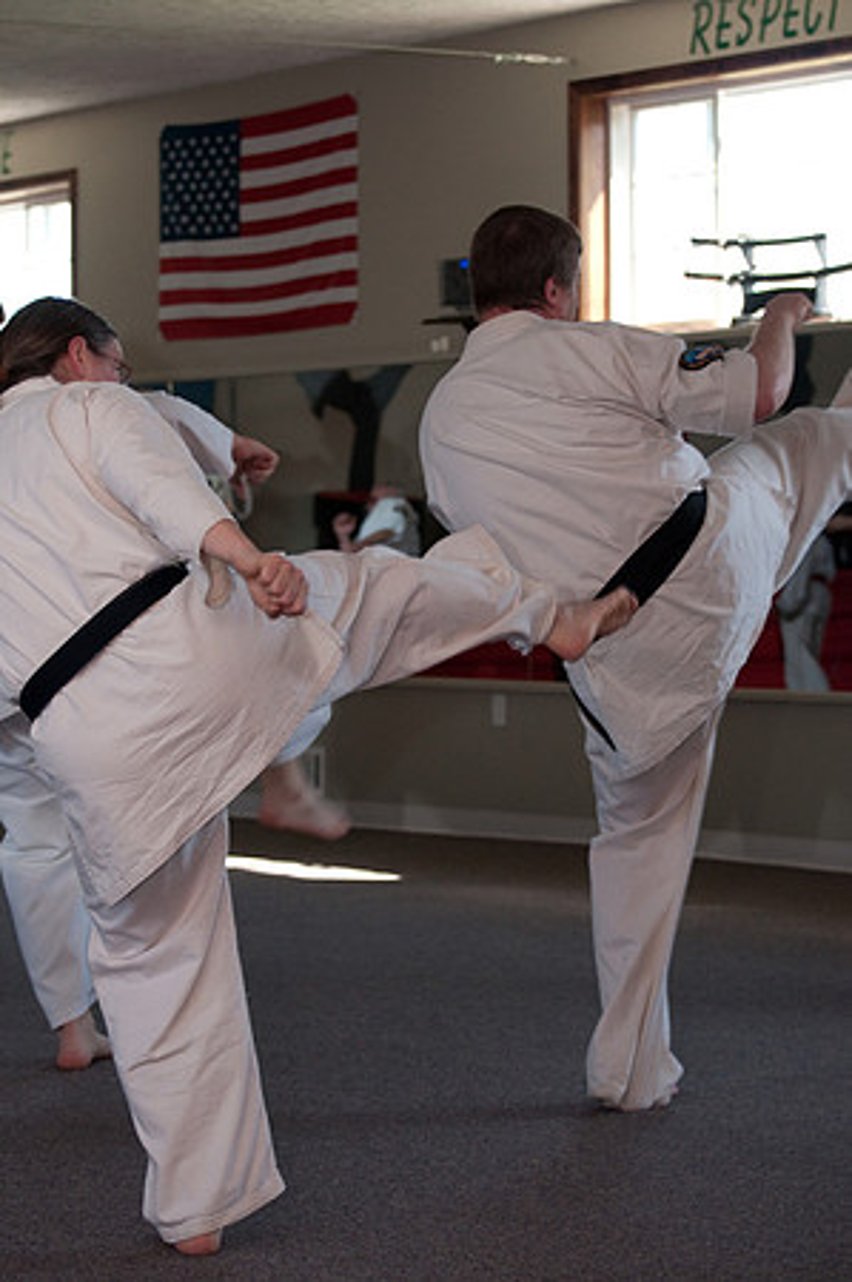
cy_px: 641
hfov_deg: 13.0
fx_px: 3736
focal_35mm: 105
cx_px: 426
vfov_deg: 19.5
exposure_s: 1/200
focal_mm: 70
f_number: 4.5
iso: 800
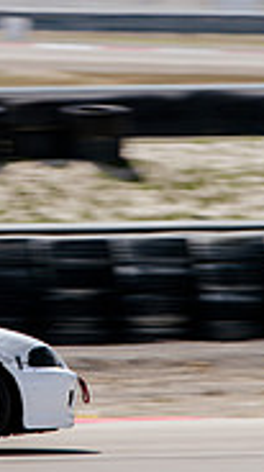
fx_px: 12766
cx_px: 12
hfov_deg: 1.2
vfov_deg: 2.1
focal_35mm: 1022
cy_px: 161
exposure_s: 1/200
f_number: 6.3
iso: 31
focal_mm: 300
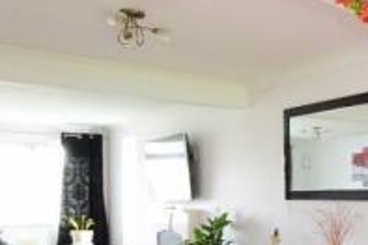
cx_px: 476
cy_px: 192
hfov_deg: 31.0
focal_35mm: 50
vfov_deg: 26.5
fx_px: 511
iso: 400
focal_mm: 10
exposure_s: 5
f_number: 18
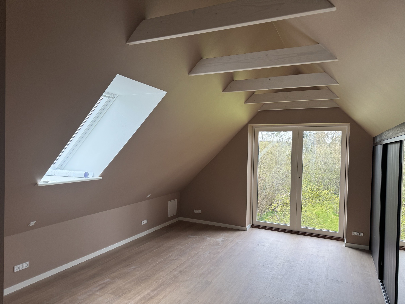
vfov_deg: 56.8
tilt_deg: -1.3
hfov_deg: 71.6
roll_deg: -1.4
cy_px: 152
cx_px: 202
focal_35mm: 24
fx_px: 281
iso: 160
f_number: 1.78
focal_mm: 6.76
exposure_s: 1/100
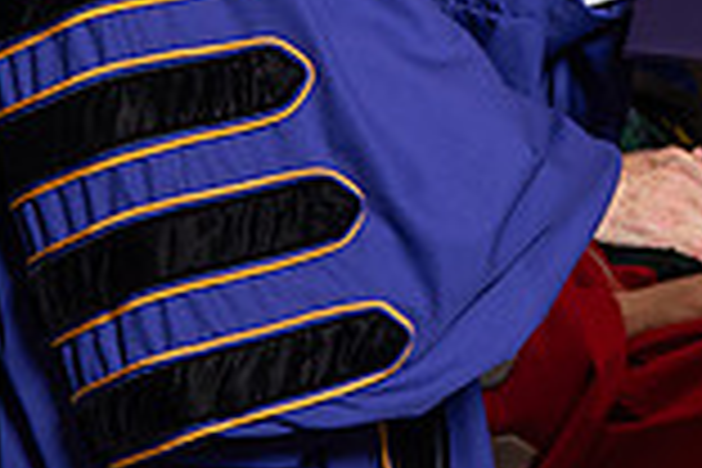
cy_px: -281
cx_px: 630
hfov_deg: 7.4
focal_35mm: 279
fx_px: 5440
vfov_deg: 4.9
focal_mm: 75
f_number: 5
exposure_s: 1/200
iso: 1000
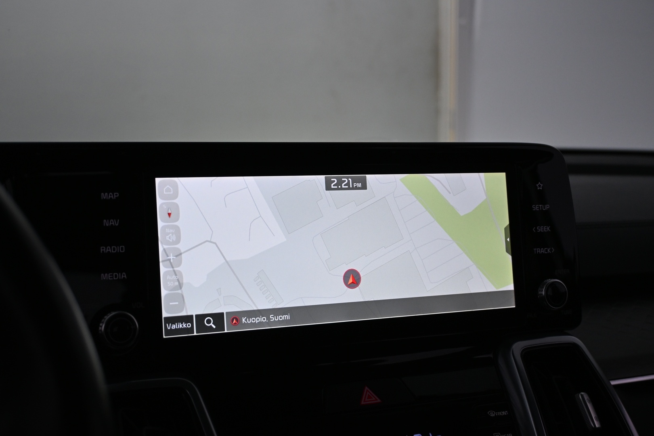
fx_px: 926
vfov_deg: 26.5
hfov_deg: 38.9
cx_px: 327
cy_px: 218
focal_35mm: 51
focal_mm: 34
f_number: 5
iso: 640
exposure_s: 1/125
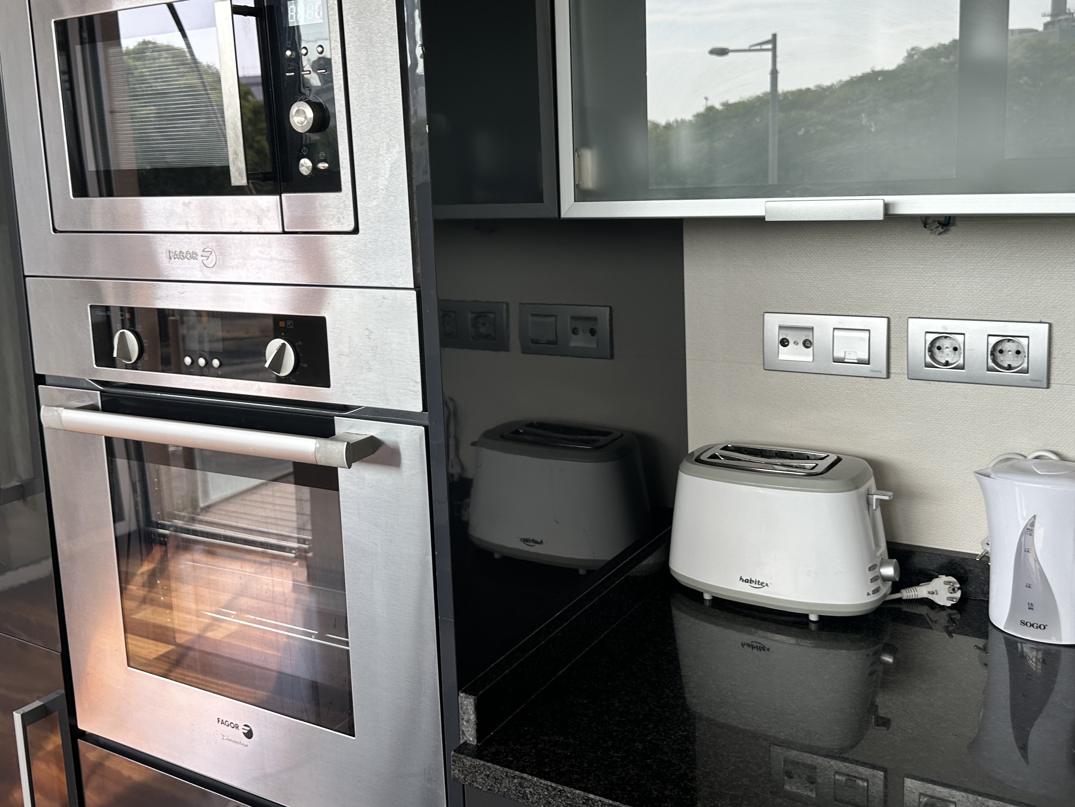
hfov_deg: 53.9
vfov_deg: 41.6
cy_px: 312
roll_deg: +2.6
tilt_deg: -6.8
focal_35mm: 34
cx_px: 507
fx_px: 1056
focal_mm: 6.86
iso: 64
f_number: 1.78
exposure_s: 1/227
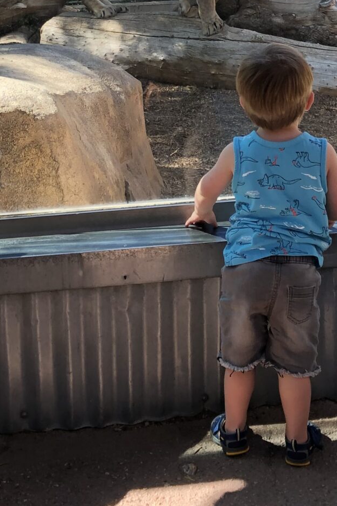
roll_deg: +2.0
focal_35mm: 80
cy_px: 37
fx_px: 1124
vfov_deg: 24.5
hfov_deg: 17.0
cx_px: 242
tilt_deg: -4.9
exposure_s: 1/185
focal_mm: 4
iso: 20
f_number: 1.8
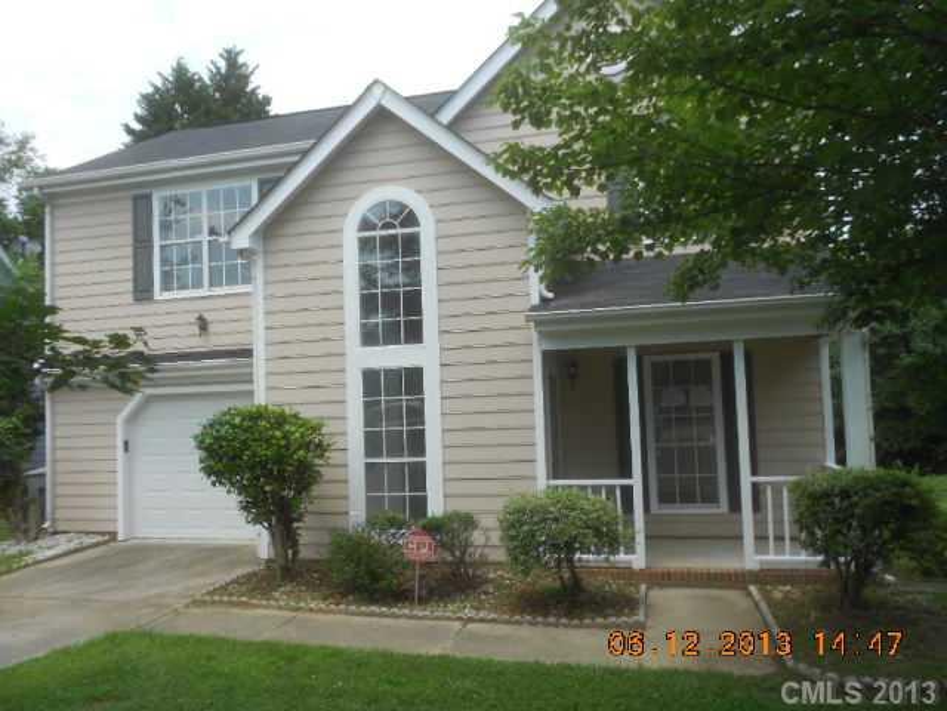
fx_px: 711
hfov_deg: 67.3
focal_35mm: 26
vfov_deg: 53.1
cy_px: 356
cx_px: 474
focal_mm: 4.6
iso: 80
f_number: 3.2
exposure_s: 1/640
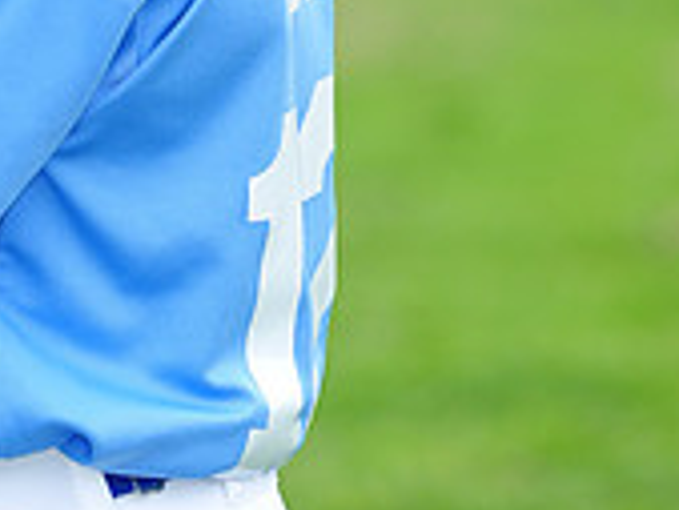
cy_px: -329
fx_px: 11326
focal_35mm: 577
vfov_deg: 2.6
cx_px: -28
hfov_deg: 3.4
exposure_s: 1/500
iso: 400
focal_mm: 175
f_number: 5
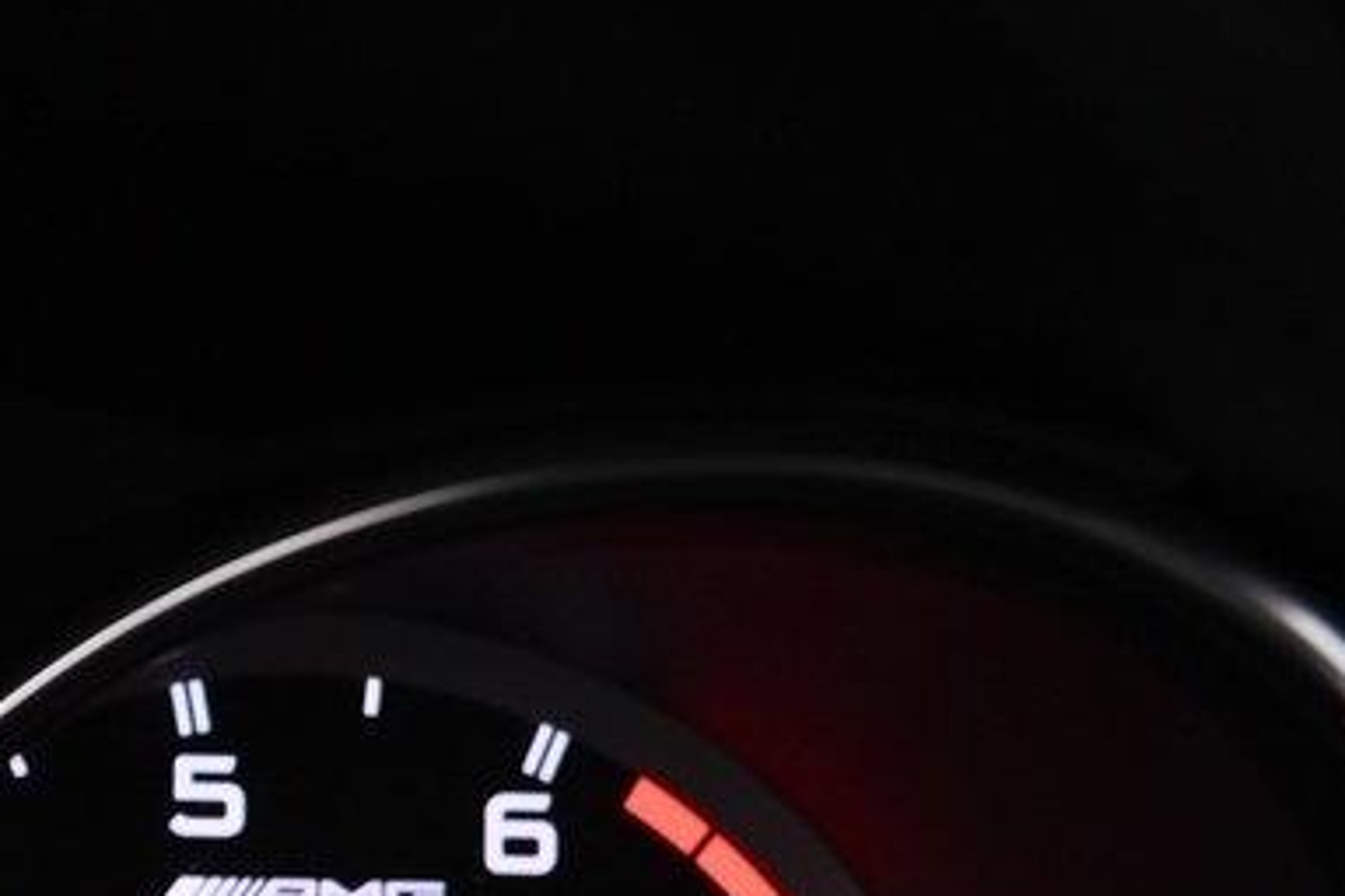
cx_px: -998
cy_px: 976
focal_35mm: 131
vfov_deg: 10.3
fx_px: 4894
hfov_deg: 14.1
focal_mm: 31
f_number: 4
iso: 1000
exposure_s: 1/13
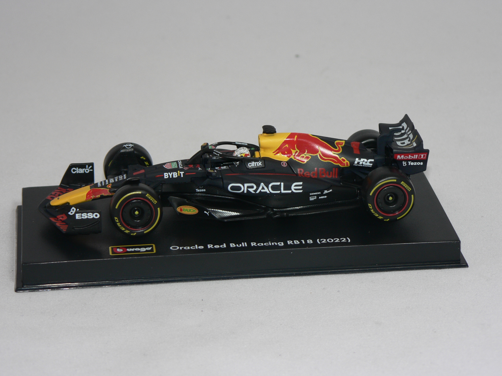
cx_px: 251
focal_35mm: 127
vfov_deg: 11.7
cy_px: 188
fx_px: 1842
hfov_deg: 15.5
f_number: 3.2
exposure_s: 1/60
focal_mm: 21.2
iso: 80
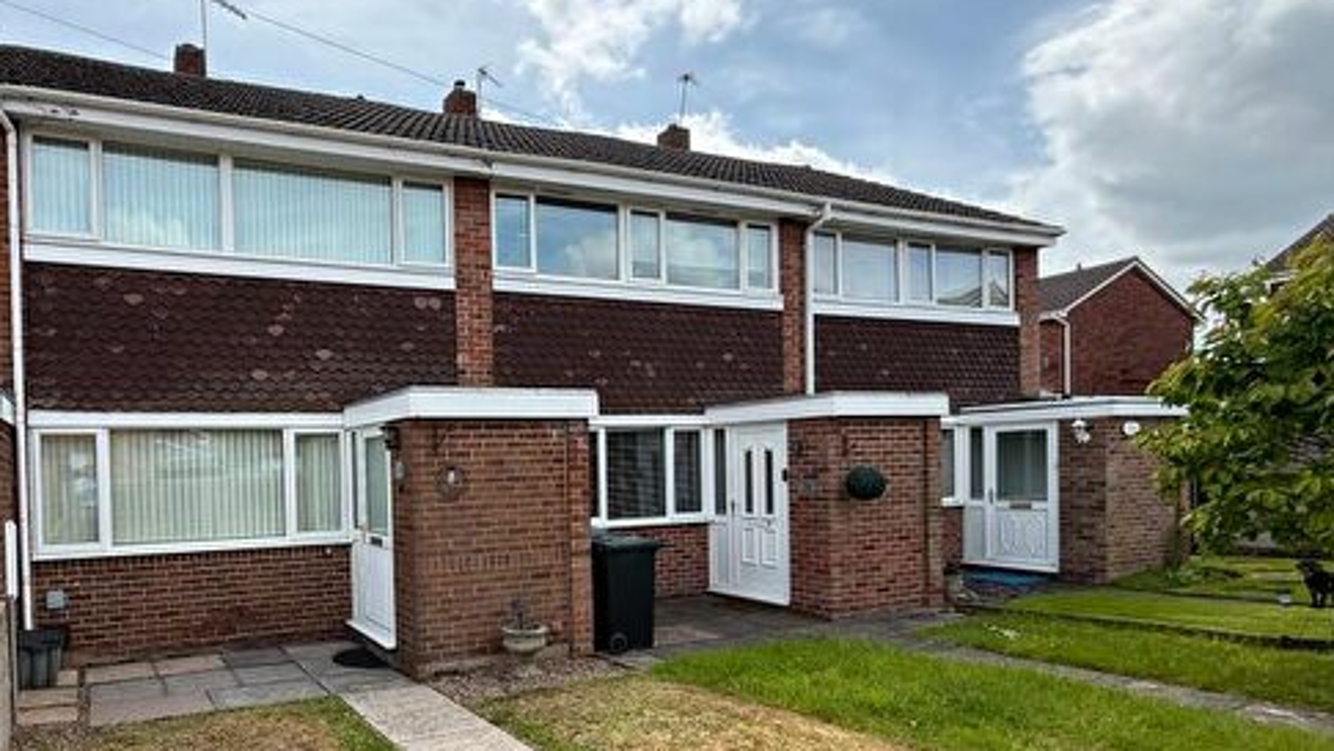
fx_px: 778
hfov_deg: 76.9
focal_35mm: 22
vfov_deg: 50.8
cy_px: 483
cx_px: 382
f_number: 2.2
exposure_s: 1/770
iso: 50
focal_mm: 2.22
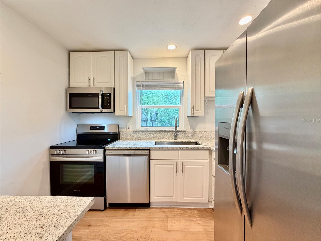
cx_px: 160
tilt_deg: -1.3
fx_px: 130
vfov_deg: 85.7
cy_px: 120
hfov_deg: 102.1
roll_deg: -0.2
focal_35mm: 14
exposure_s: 1/60
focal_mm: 2.22
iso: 250
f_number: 2.2
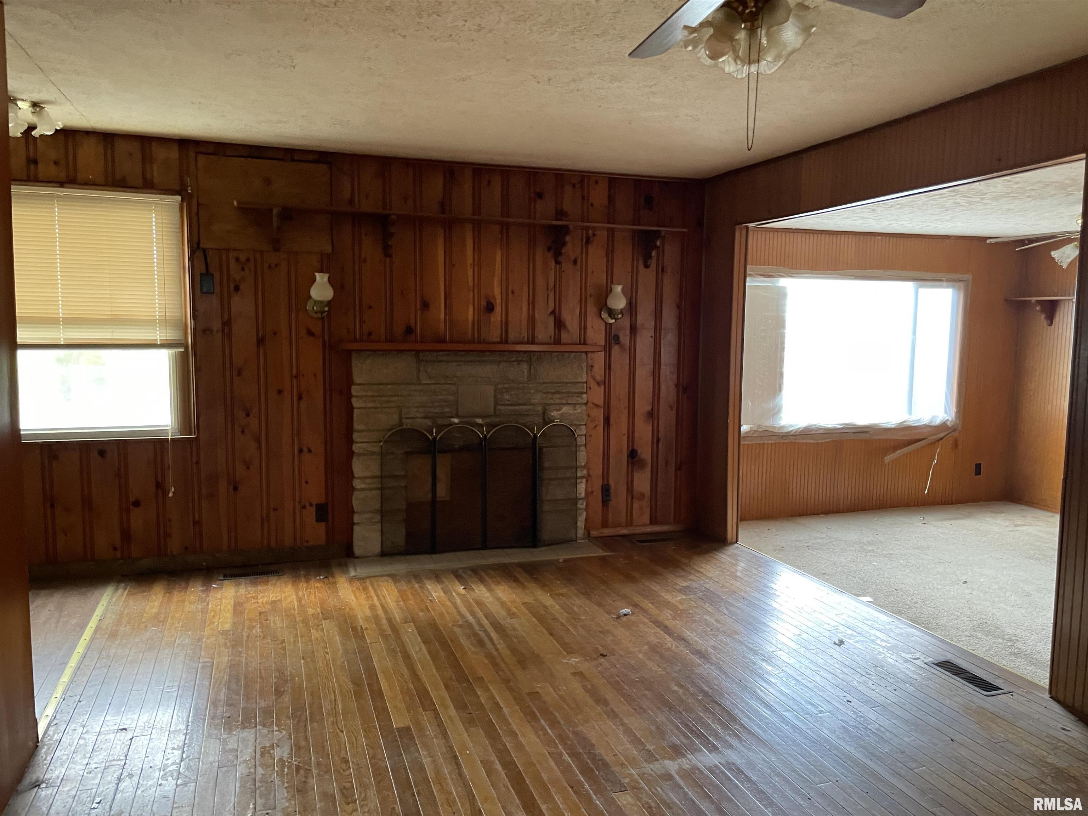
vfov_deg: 53.1
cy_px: 408
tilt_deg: -6.1
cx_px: 544
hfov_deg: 67.3
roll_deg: -0.9
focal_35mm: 26
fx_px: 817
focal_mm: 4.2
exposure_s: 1/54
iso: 500
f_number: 1.6
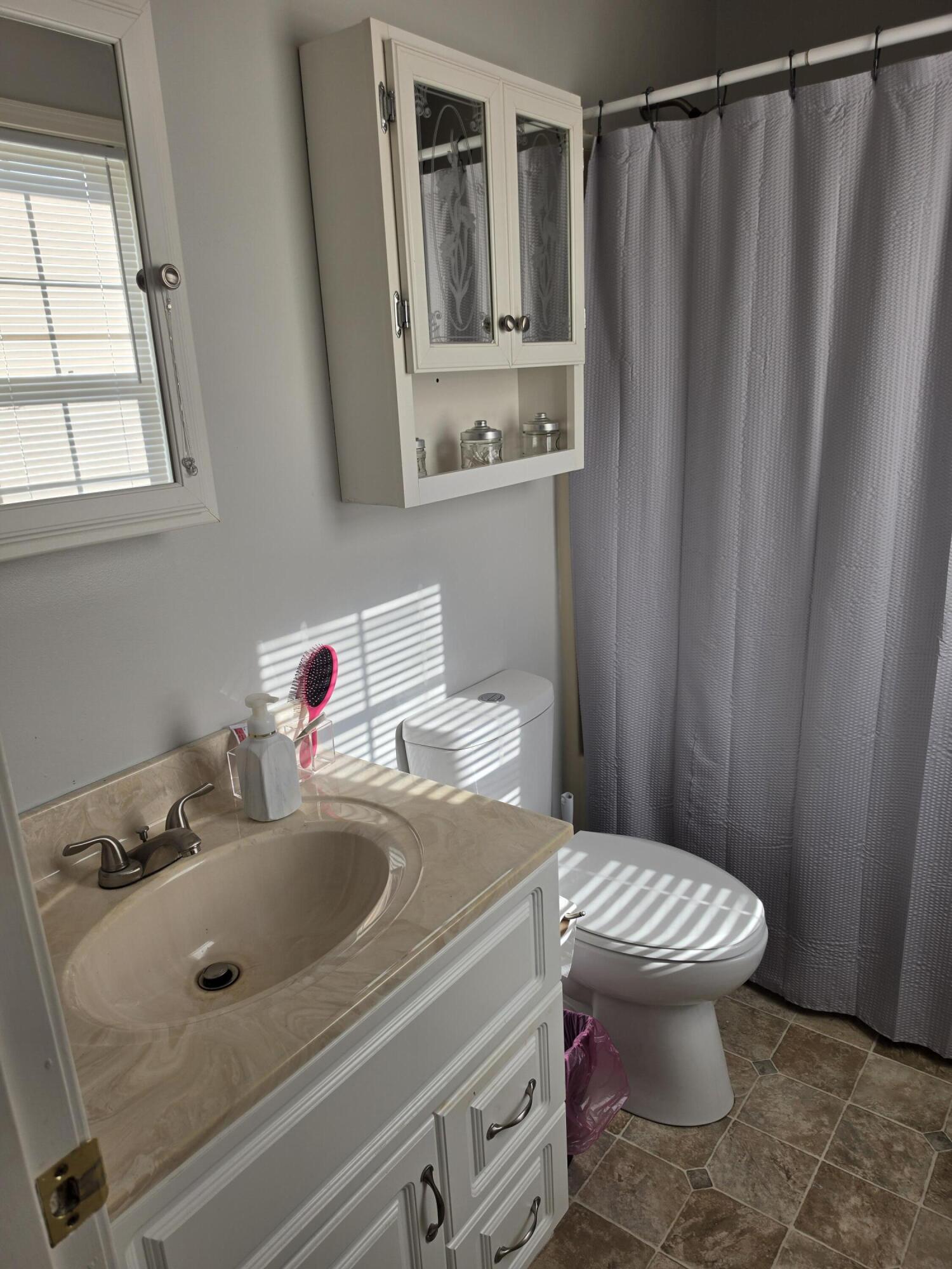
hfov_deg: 58.9
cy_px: 634
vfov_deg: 73.9
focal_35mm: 23
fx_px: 843
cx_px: 476
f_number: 1.4
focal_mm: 6.5
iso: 20
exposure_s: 1/359
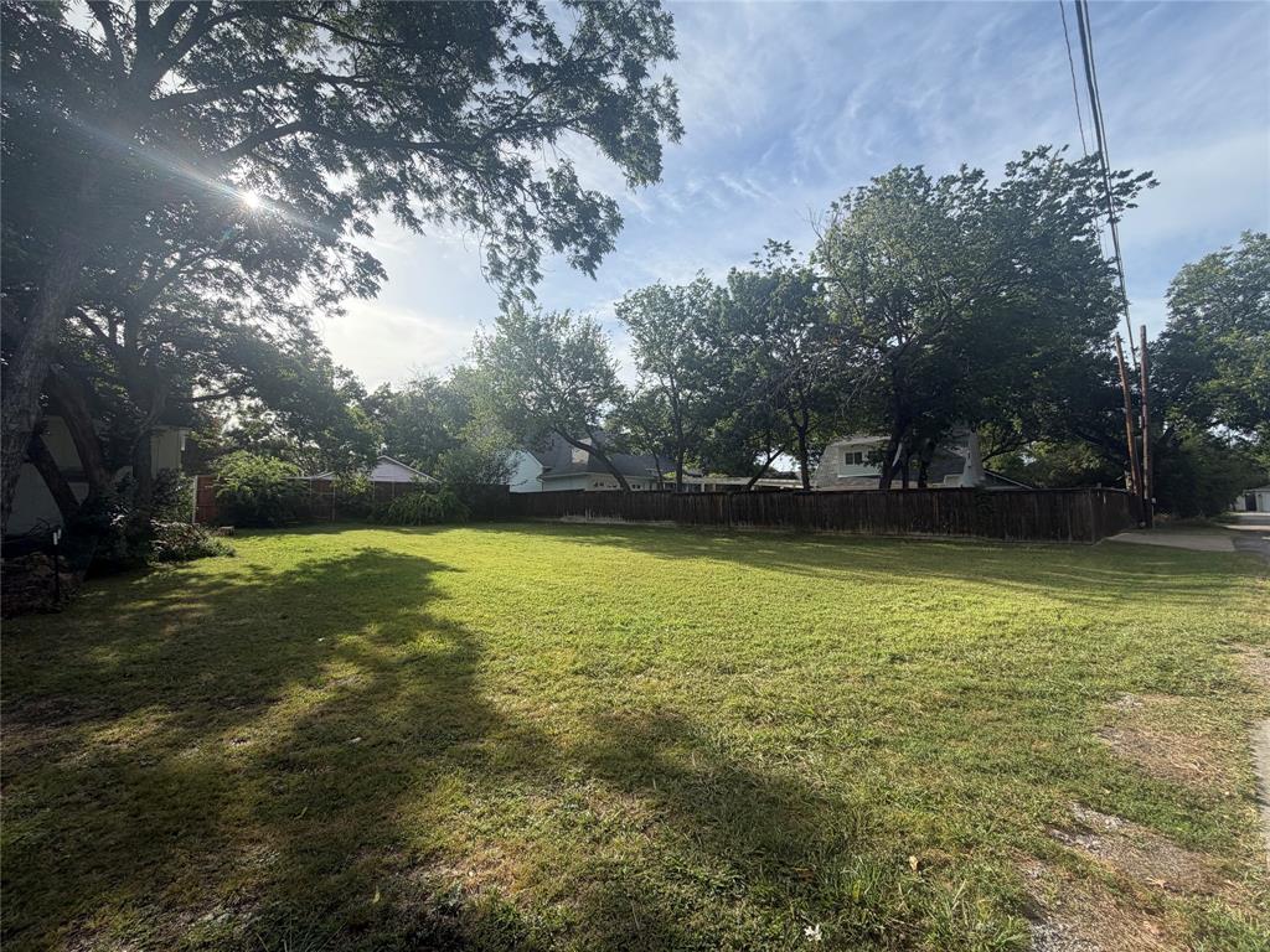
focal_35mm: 14
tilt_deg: +3.1
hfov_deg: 102.1
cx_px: 635
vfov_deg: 85.7
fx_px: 514
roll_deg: +0.4
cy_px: 476
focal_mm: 2.22
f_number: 2.2
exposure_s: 1/914
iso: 32
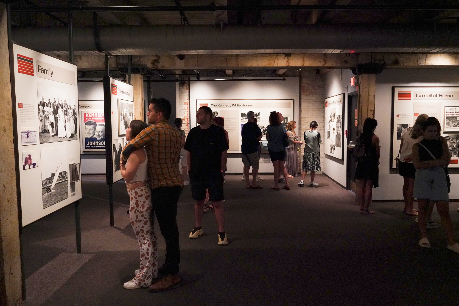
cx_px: 230
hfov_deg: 63.7
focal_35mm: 29
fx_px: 370
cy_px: 153
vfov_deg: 45.0
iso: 8000
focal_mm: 29
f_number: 4.5
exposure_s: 1/100
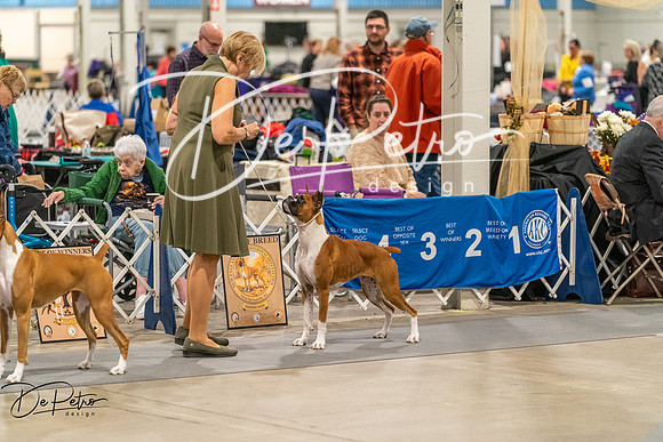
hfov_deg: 14.4
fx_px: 2616
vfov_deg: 9.7
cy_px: 221
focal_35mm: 142
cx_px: 332
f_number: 3.5
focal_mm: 142
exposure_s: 1/250
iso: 6400
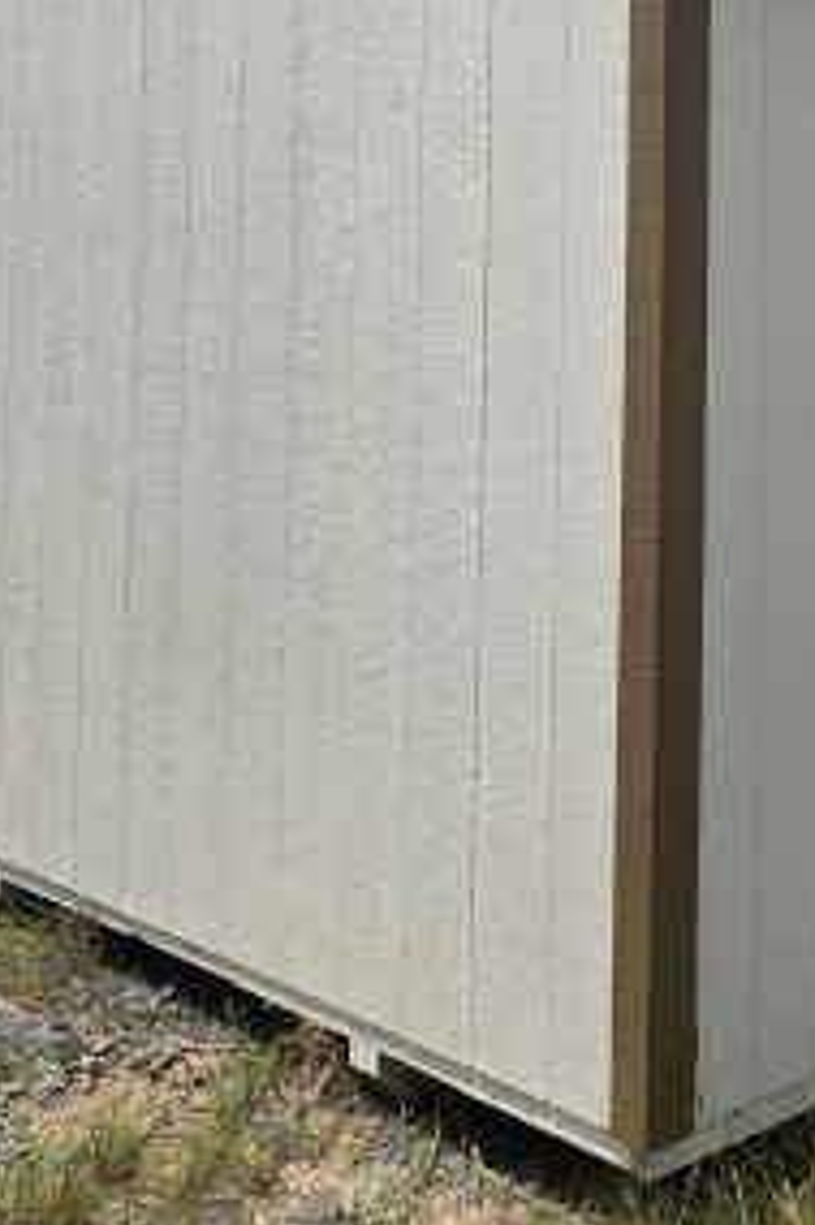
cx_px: 733
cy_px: 267
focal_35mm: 54
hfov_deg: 24.3
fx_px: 1836
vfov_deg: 35.8
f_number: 1.7
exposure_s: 1/7944
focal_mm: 6.3
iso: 64
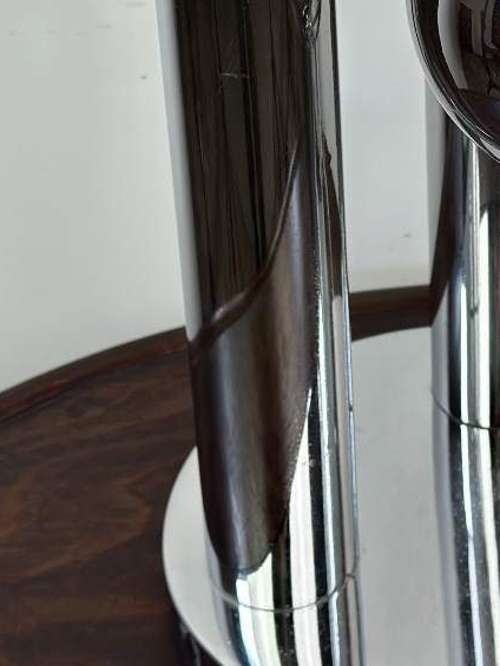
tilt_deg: -29.1
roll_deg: +1.5
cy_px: 95
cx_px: 506
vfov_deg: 19.0
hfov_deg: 14.3
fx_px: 1964
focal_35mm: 102
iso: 80
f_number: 1.78
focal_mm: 6.86
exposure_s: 1/469
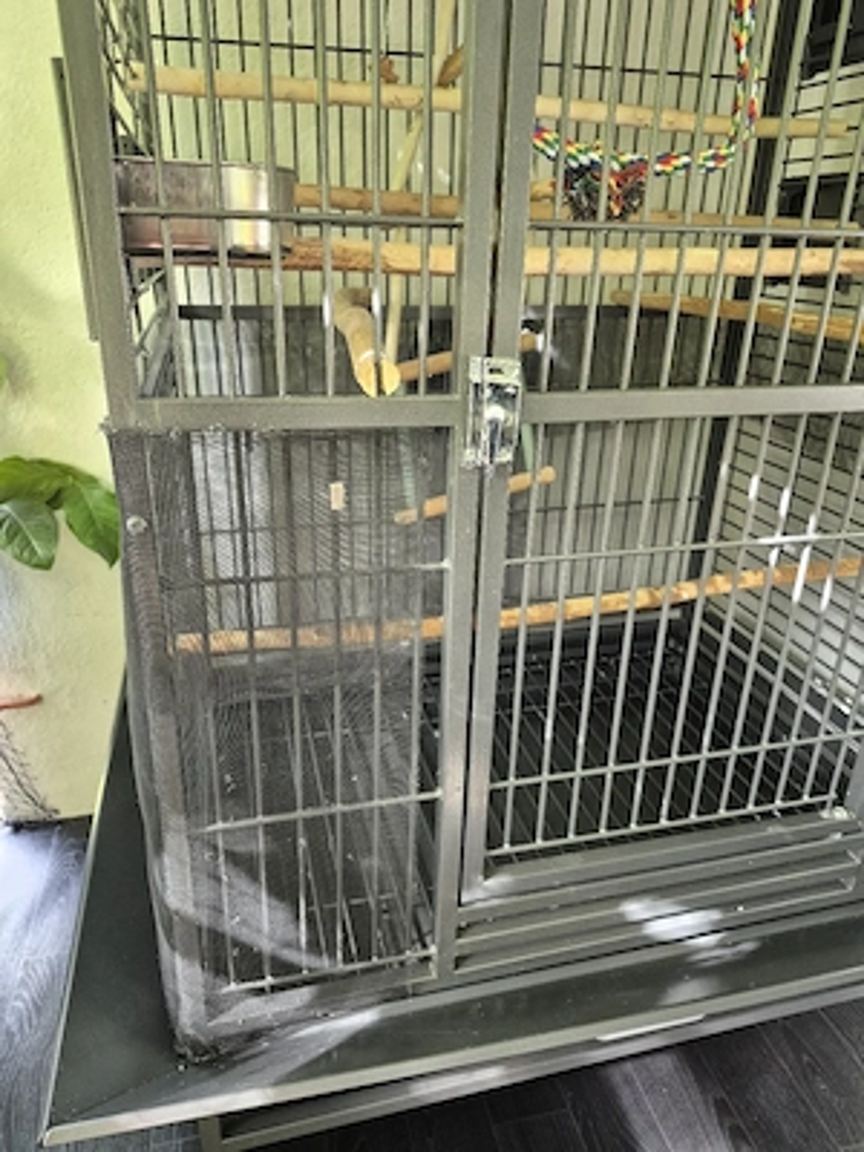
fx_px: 765
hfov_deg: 58.9
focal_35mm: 23
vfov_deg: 73.9
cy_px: 576
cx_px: 432
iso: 500
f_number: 1.8
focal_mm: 5.4
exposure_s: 1/100
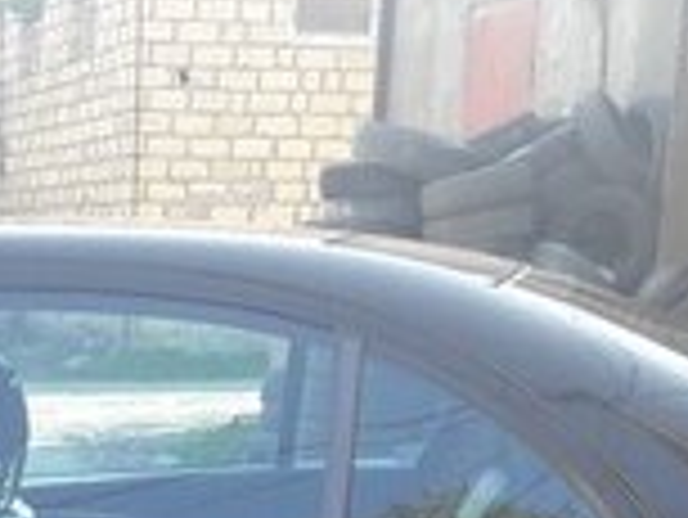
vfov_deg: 11.3
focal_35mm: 121
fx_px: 2407
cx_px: -180
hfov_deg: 15.6
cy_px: 971
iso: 40
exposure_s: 1/194
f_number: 1.9
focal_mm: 3.7
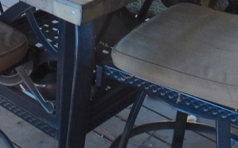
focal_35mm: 87
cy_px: -115
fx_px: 564
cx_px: 10
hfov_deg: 23.0
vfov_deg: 13.5
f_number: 3.5
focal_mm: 4.1
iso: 100
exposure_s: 1/30
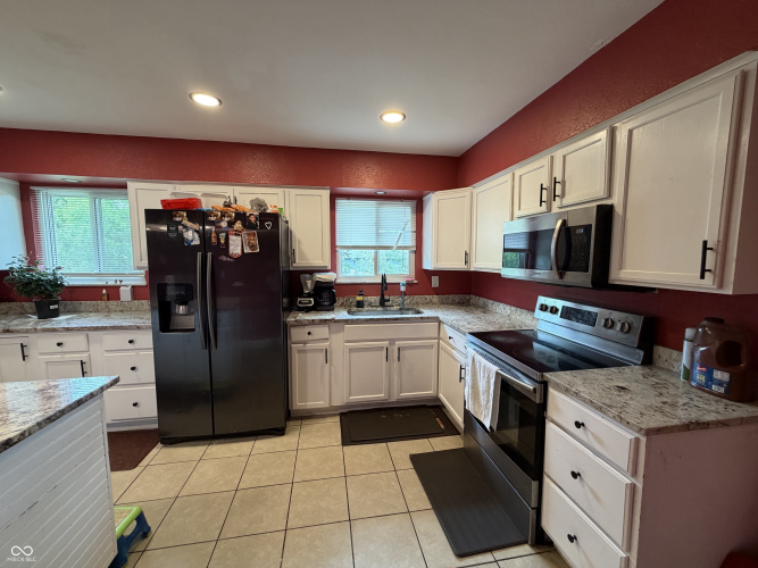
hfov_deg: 102.1
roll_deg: -0.3
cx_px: 379
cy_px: 284
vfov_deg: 85.7
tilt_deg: -4.9
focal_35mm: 14
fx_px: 307
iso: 250
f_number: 2.2
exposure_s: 1/60
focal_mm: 2.22
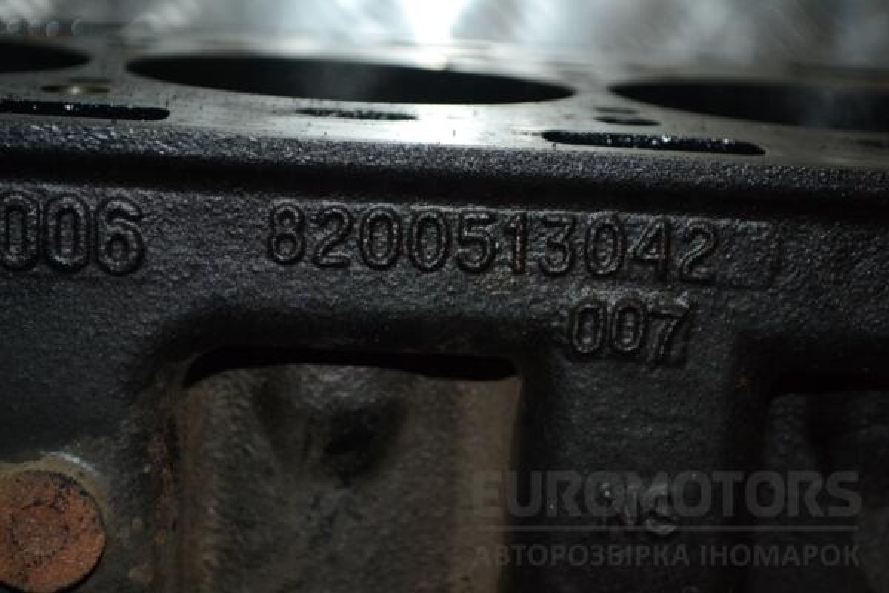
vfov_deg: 16.6
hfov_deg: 24.6
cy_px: 296
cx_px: 444
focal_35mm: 82
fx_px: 2037
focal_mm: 55
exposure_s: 1/60
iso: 1250
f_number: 7.1
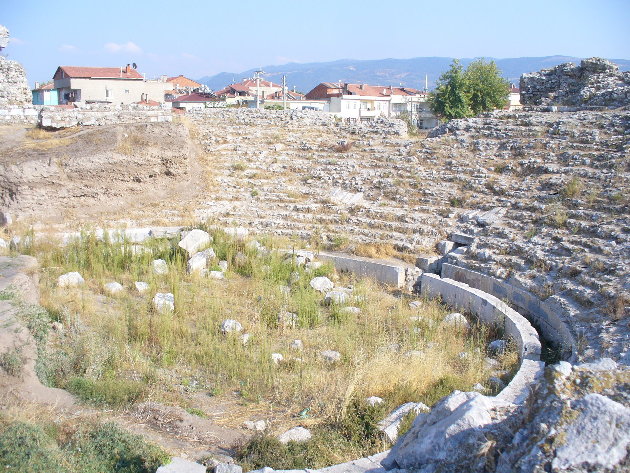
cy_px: 236
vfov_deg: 38.7
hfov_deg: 50.1
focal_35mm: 37
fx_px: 673
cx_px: 315
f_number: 5.6
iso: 80
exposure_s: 1/200
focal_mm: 6.1
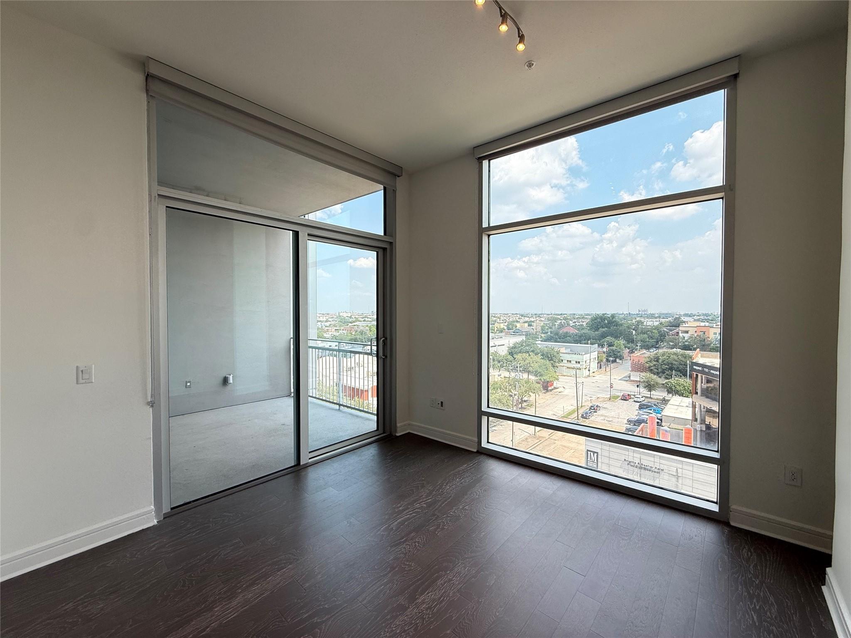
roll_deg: +0.3
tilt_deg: +0.1
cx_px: 426
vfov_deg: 85.7
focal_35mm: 14
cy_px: 319
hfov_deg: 102.1
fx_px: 344
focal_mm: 2.22
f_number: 2.2
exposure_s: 1/386
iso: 64
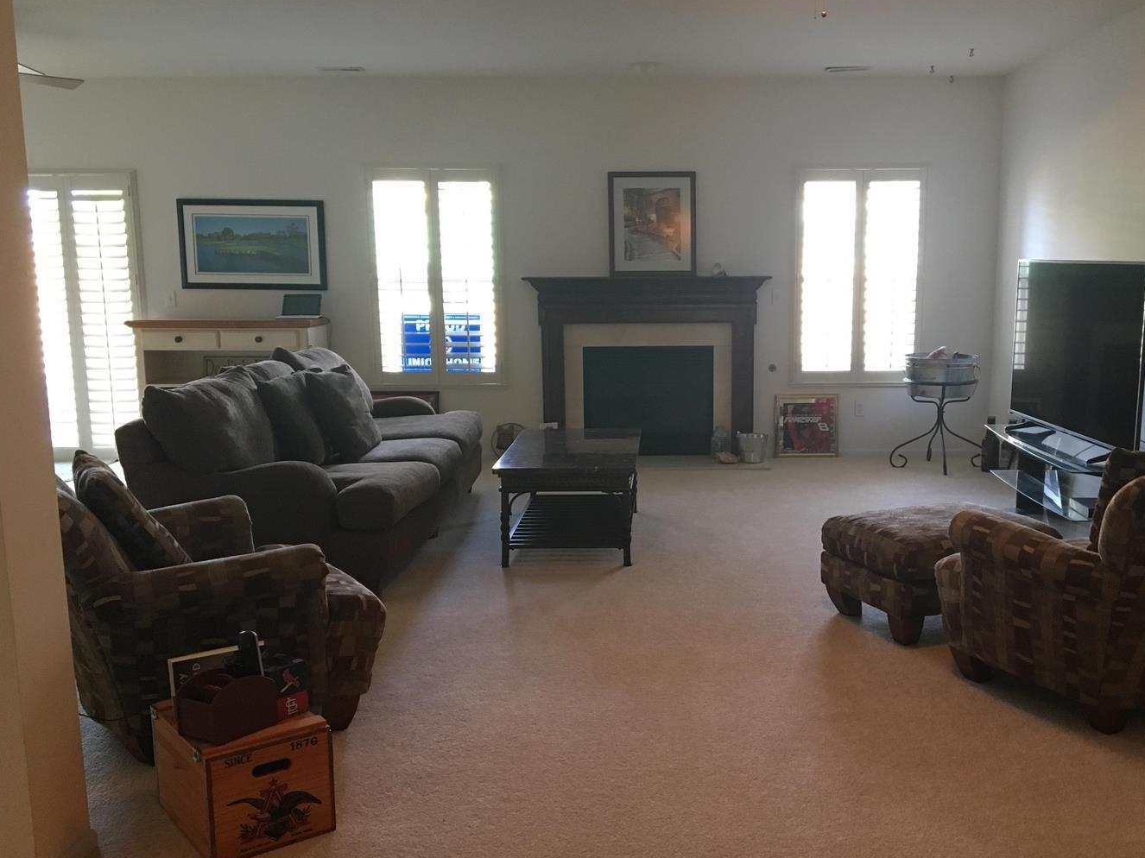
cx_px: 684
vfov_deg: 40.7
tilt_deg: -8.6
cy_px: 457
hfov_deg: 52.3
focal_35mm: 35
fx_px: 1157
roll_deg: +0.0
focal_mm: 4.15
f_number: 2.2
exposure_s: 1/30
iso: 125
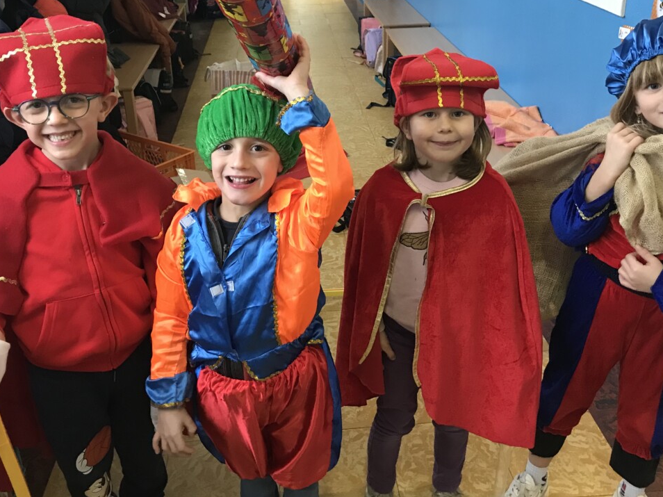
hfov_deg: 50.1
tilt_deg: -22.8
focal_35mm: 37
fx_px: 708
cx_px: 352
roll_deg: +0.3
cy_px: 192
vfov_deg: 38.4
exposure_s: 1/17
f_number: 1.8
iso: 80
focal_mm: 3.99
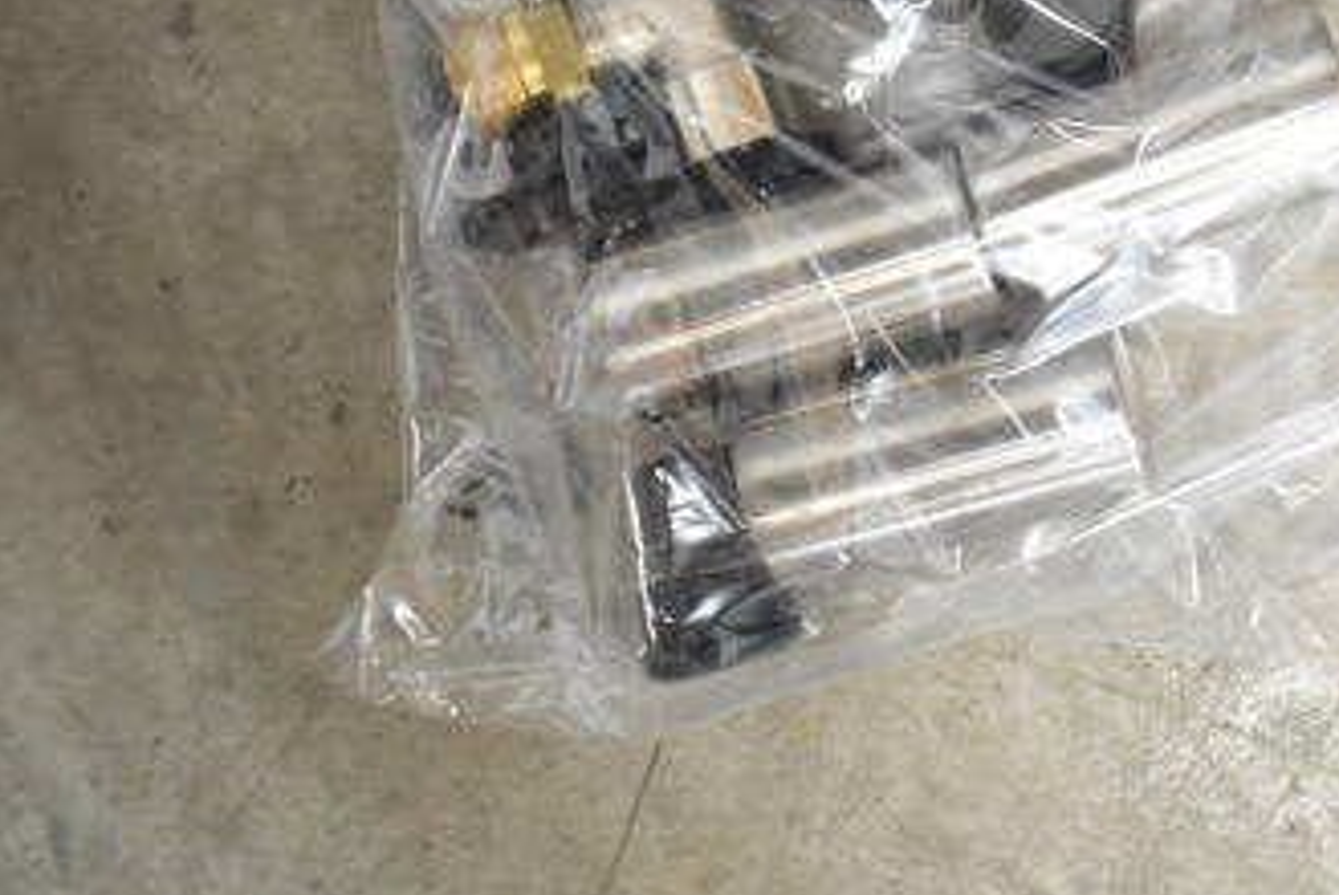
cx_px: 1233
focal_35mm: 50
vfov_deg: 26.5
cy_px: 161
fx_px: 1861
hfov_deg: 36.8
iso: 1600
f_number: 3.5
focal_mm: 18
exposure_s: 1/50
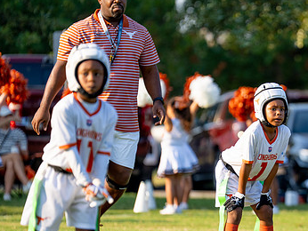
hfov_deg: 5.2
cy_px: 160
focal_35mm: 383
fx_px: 3410
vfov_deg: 3.9
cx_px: 287
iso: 200
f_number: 2.8
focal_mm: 200
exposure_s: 1/1600
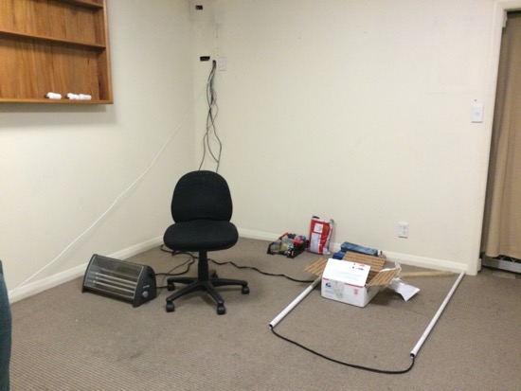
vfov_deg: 48.3
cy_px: 196
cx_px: 260
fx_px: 437
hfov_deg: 61.6
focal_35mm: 29
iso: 250
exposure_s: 1/15
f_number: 2.2
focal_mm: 4.15
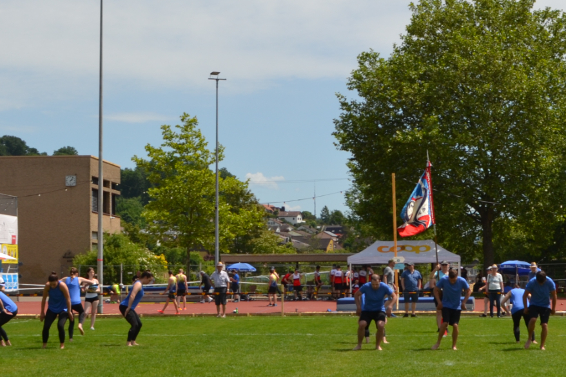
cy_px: 244
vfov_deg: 15.0
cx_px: 418
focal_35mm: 91
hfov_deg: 22.2
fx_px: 1430
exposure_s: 1/200
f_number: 10
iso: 100
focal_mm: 26
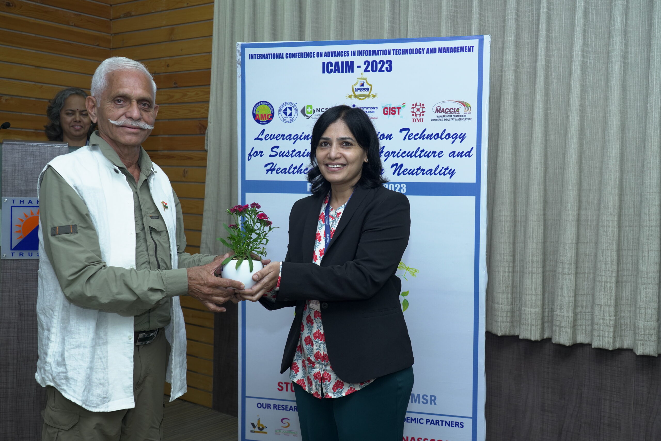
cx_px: 330
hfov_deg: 47.4
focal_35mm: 41
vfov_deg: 32.6
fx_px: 753
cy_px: 220
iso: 800
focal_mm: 41
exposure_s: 1/125
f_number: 5.6
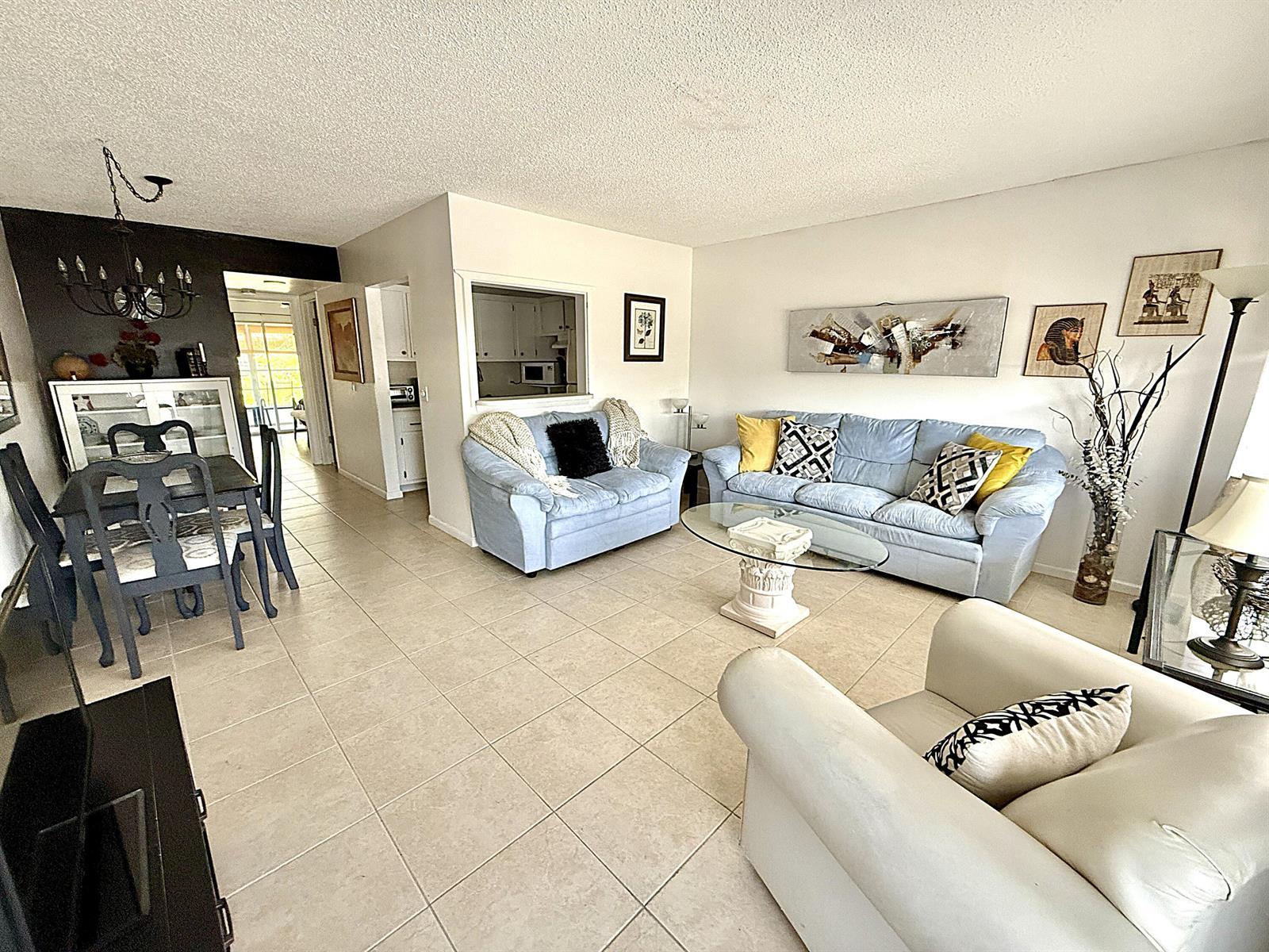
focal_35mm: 14
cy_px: 476
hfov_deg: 102.1
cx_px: 634
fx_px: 513
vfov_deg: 85.7
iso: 320
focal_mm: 2.22
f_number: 2.2
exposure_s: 1/95
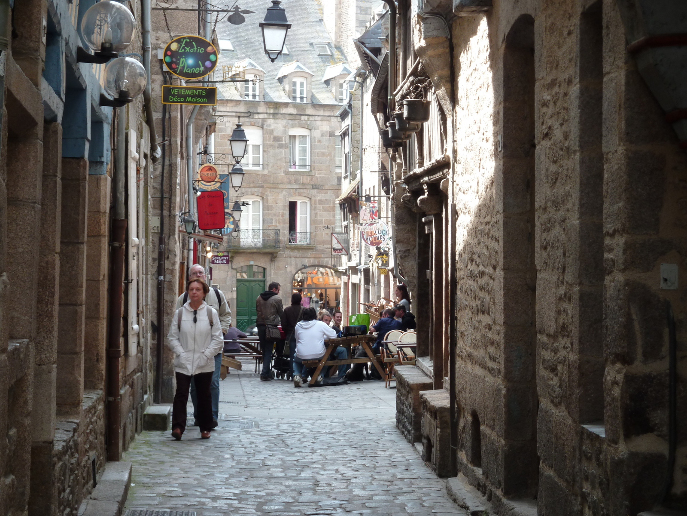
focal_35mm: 96
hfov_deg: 20.4
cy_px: 258
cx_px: 344
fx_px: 1905
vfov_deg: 15.4
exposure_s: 1/60
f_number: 4.3
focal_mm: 15.8
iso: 80
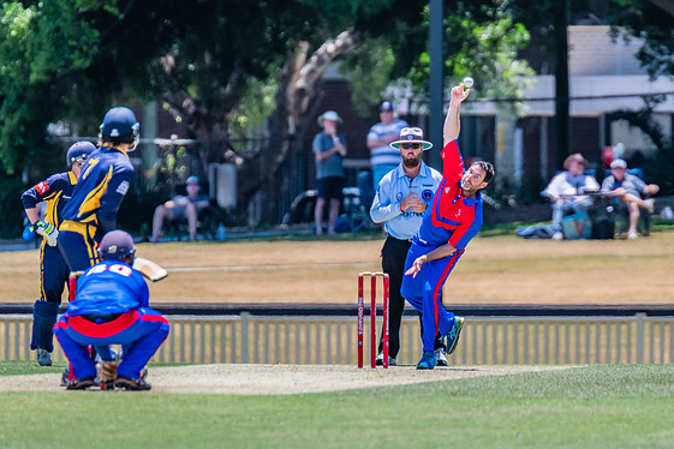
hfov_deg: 2.5
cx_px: 428
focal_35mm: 817
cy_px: 250
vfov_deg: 1.7
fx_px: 15295
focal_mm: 600
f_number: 7.1
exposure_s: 1/2000
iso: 640
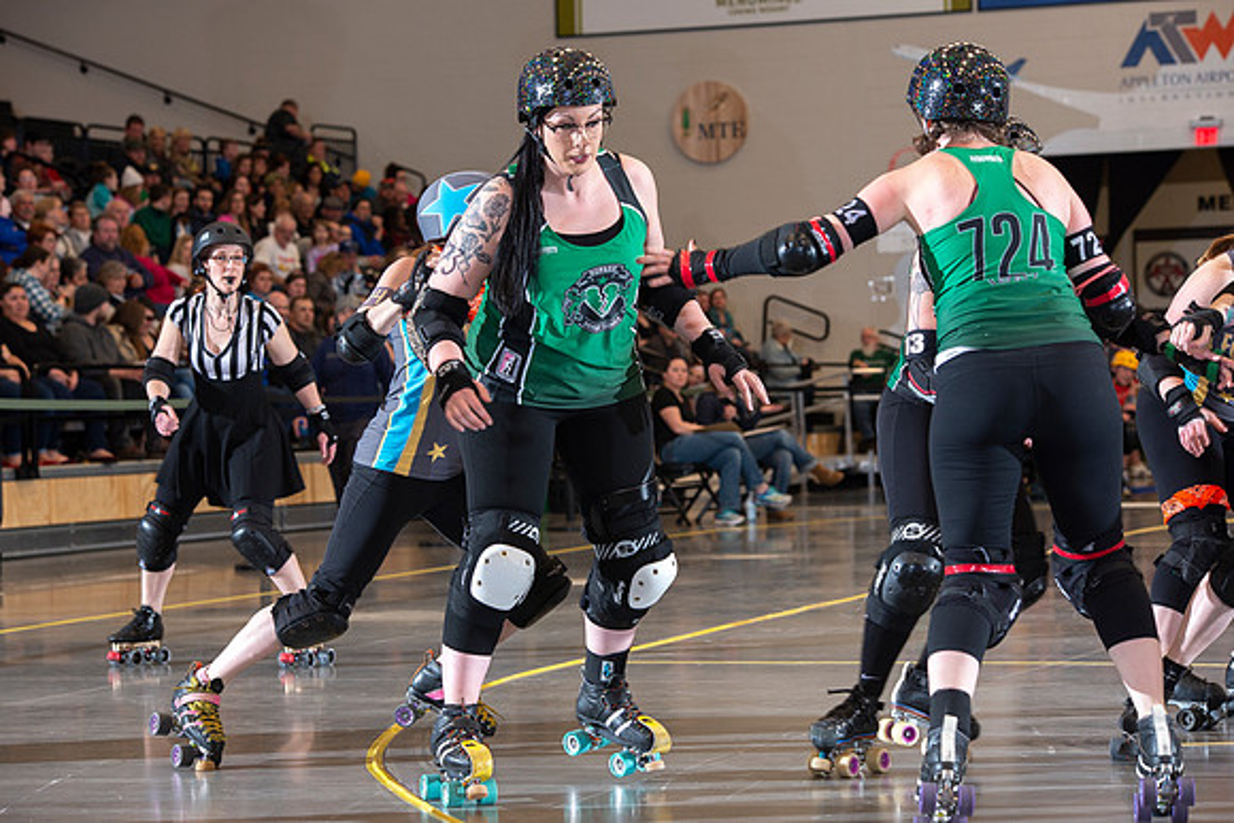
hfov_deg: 18.3
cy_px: 412
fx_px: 3840
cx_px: 617
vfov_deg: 12.2
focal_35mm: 112
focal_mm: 112
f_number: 5.6
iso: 640
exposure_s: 1/160
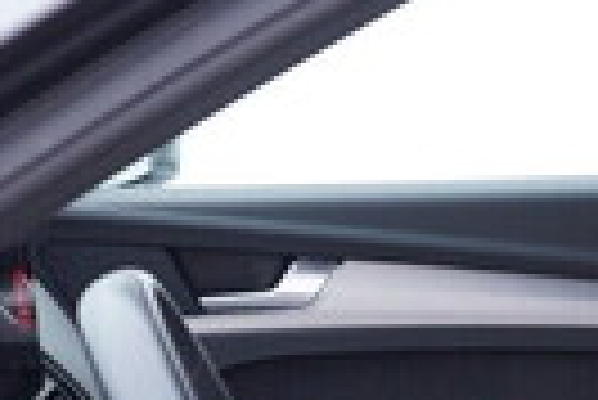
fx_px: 2478
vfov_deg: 8.8
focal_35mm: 149
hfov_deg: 13.4
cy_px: 753
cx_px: 683
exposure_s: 1/40
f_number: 2.8
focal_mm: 24
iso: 200
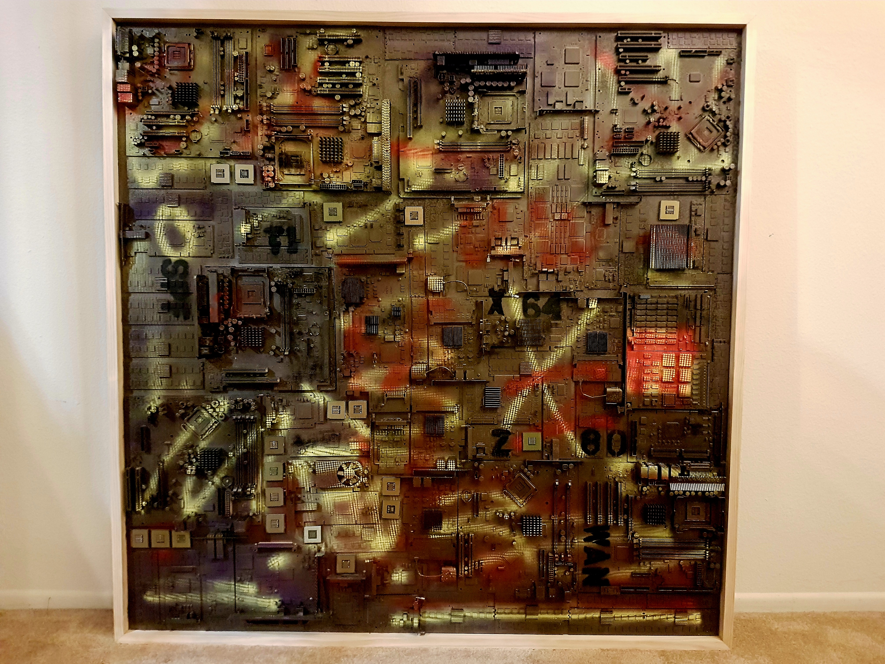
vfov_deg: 53.1
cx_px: 442
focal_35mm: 26
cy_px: 332
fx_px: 665
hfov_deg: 67.3
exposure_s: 1/10
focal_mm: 4.2
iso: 1250
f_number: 1.7
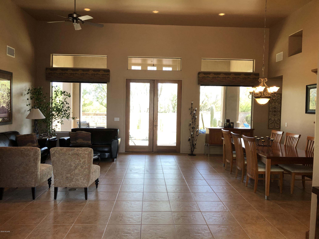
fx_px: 258
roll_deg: -0.8
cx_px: 160
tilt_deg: -2.4
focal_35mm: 28
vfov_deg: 49.7
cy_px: 120
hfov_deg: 63.4
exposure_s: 1/40
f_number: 1.8
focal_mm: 4
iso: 25
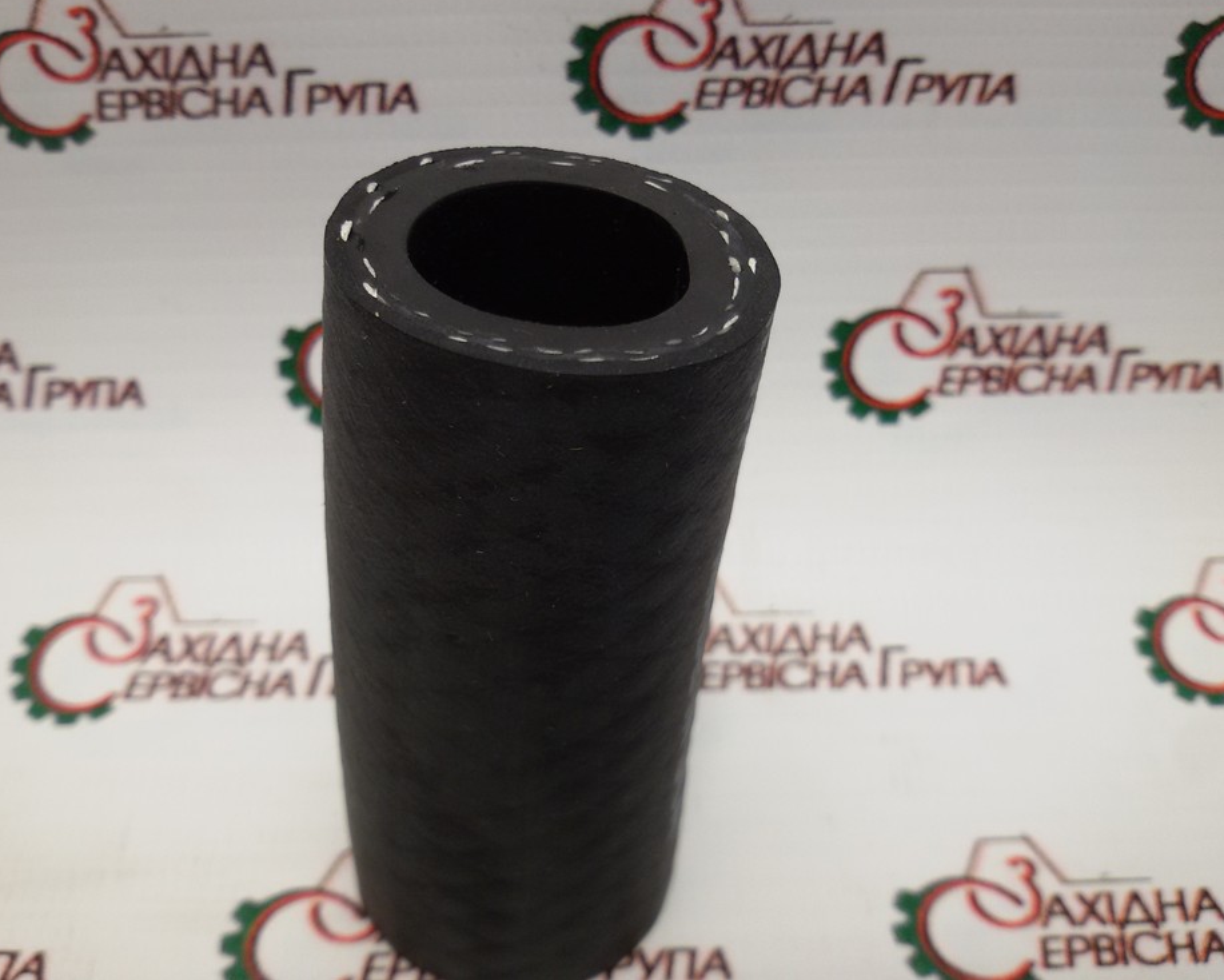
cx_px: 571
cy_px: 482
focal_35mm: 33
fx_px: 1196
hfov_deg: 54.2
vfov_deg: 44.6
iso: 50
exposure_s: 1/50
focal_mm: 2.93
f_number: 2.4
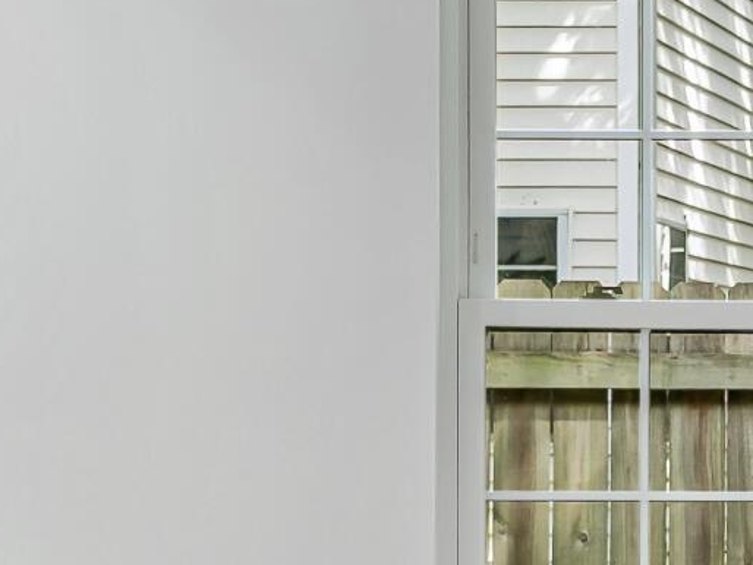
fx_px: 3809
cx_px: 983
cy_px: 457
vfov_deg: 8.5
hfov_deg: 11.0
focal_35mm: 175
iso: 125
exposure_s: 1/120
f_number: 1.8
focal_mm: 6.76
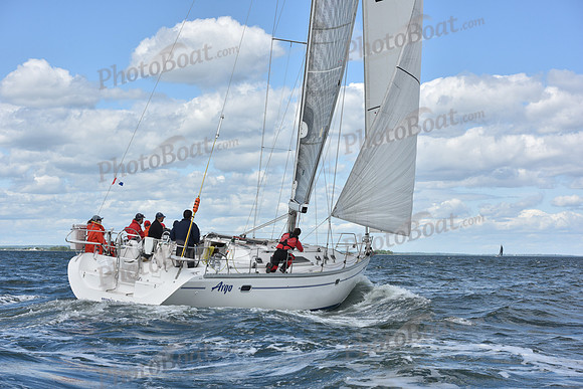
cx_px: 292
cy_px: 194
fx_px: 1134
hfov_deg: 28.8
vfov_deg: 19.5
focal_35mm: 70
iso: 320
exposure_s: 1/1000
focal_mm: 70
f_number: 9
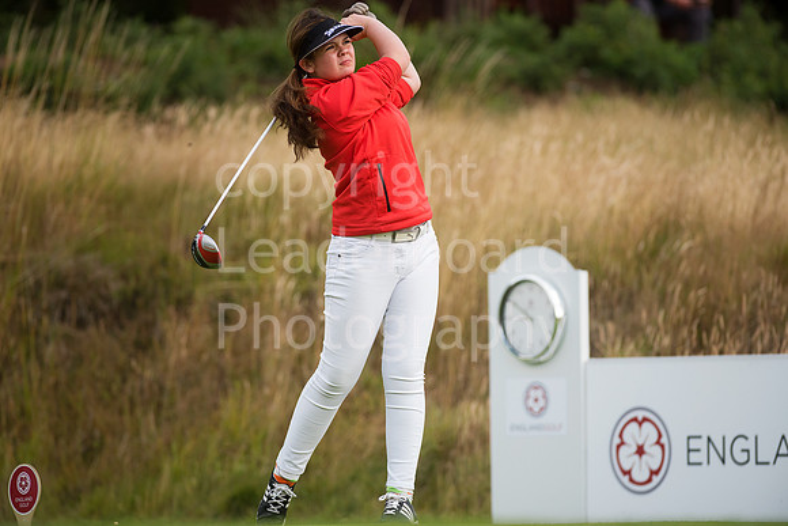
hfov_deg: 6.9
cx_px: 394
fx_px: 6568
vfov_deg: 4.6
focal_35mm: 300
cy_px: 263
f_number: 4.5
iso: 640
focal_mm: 300
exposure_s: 1/2000
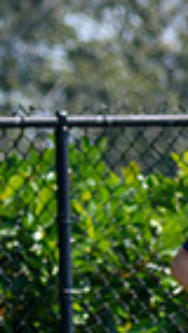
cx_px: -233
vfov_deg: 1.9
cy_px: 360
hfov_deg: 1.1
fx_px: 9976
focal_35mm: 1127
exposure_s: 1/2000
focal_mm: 175
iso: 360
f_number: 5.6
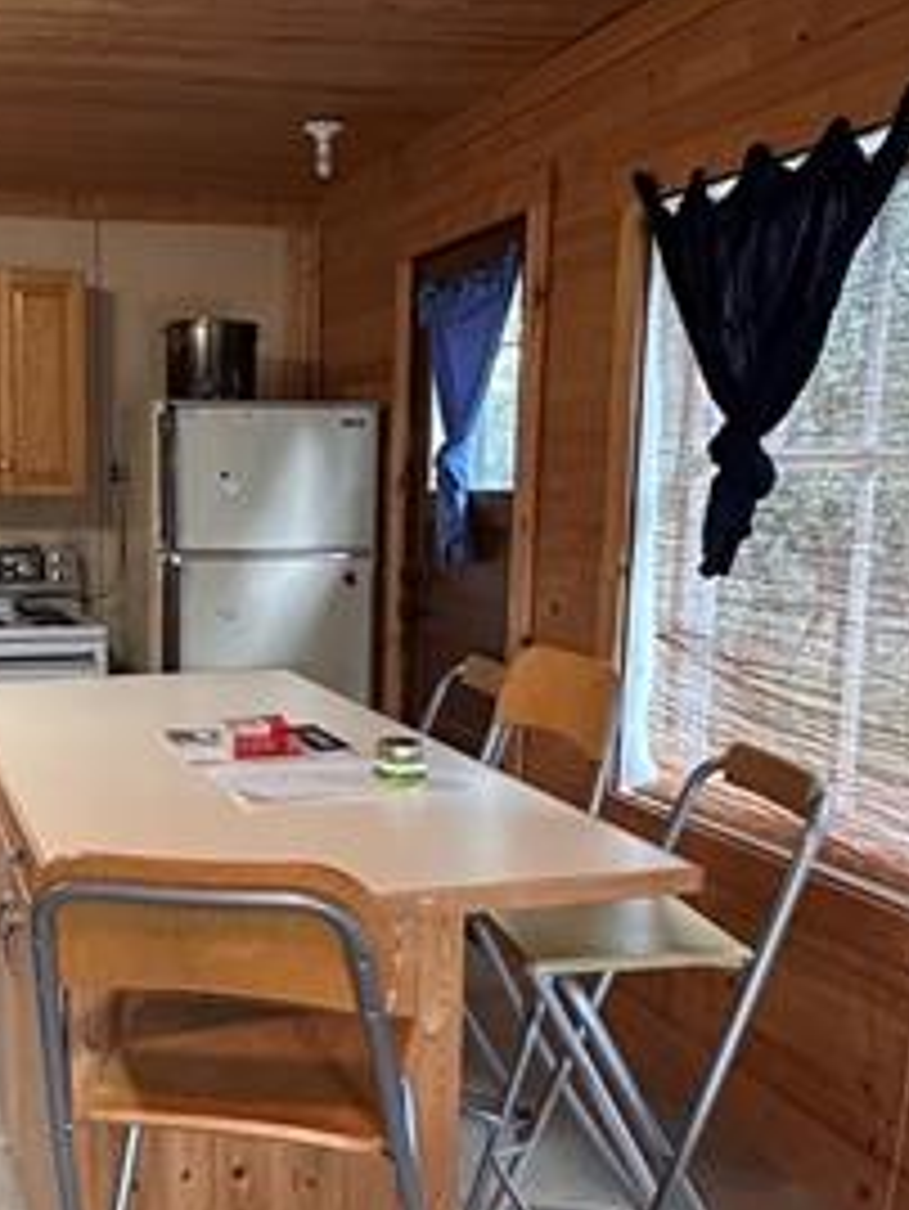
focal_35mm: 40
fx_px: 1399
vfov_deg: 46.7
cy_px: 688
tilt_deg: -9.0
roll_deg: -1.4
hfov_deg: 35.1
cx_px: 216
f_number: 2.2
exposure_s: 1/60
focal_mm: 2.22
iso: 500
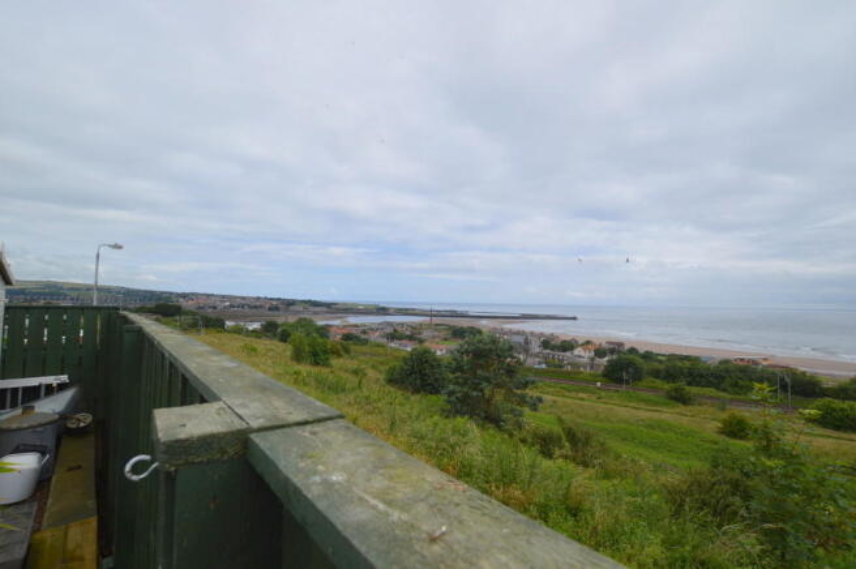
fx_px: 356
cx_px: 428
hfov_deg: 100.4
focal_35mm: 15
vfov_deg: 77.2
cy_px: 284
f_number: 8
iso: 100
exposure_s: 1/250
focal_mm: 10
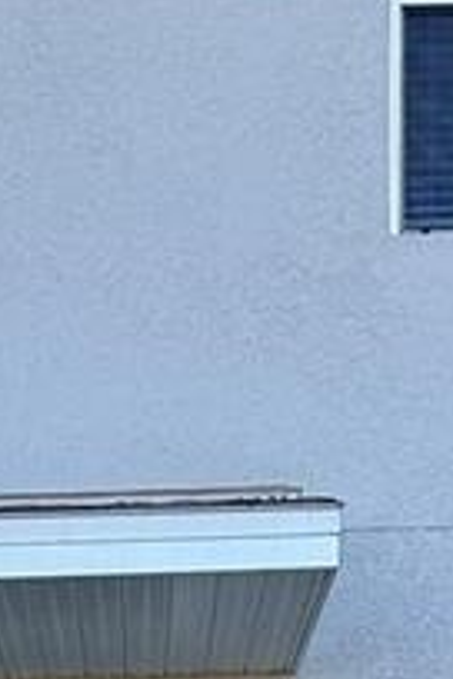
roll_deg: +1.0
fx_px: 1378
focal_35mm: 73
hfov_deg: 18.6
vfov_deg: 19.8
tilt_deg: -6.8
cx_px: 137
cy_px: 1242
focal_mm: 2.22
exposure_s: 1/502
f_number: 2.2
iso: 50
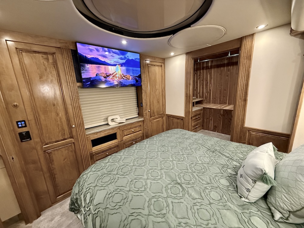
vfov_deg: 85.7
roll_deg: +2.6
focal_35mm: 14
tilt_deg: -11.1
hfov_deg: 102.1
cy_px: 114
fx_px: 123
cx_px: 152
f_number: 2.2
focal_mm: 2.22
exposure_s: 1/60
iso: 800
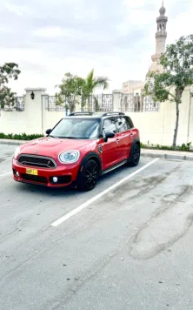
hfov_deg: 40.5
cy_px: 152
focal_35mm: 31
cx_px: 87
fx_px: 261
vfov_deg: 61.3
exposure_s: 1/1621
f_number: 1.5
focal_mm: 5.7
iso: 50
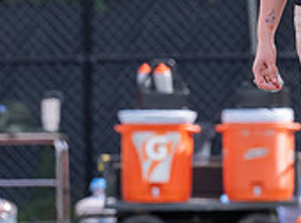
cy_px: -94
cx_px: 485
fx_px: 9343
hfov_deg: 1.8
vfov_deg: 1.4
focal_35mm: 1079
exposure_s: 1/1000
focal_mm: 200
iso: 560
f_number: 5.6
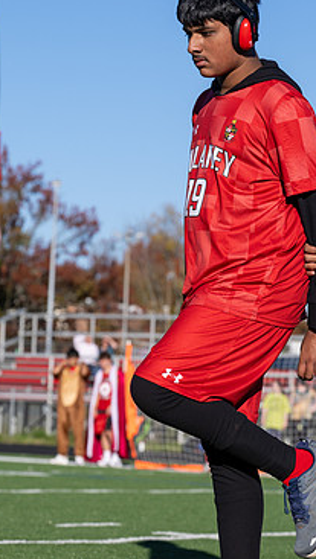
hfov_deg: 8.5
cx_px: 161
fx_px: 2126
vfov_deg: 15.0
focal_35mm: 143
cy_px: 258
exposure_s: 1/1600
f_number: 4
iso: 72
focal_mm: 70
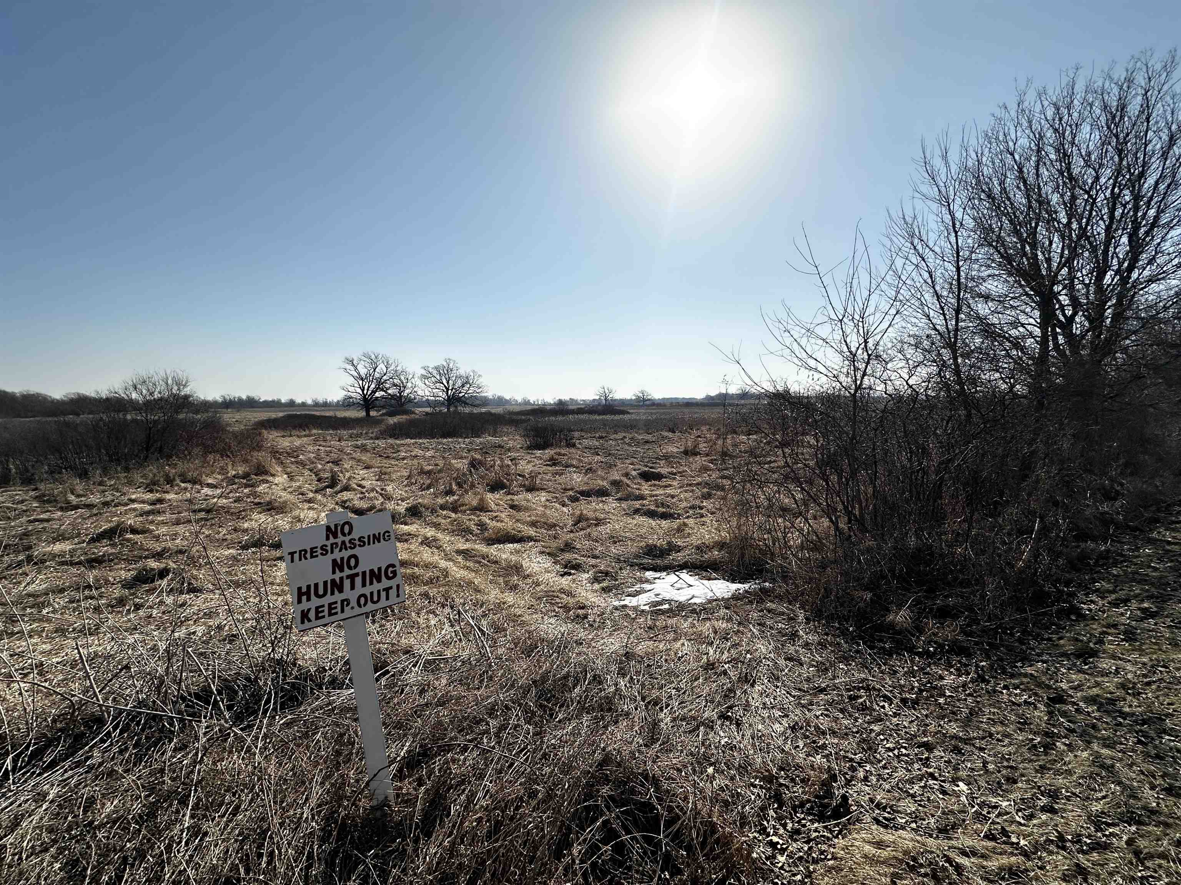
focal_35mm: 14
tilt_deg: -5.5
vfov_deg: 85.7
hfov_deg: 102.1
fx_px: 478
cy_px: 442
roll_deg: +0.4
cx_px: 590
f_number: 2.2
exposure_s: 1/6897
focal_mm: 2.22
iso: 50
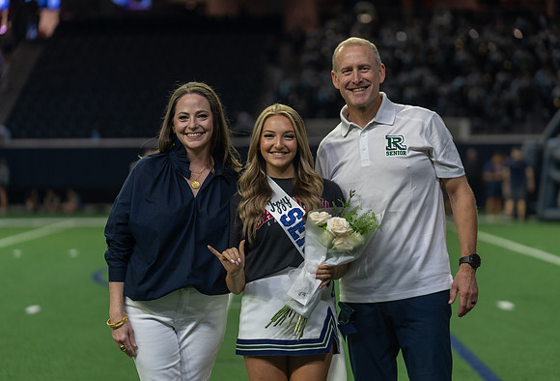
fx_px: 1906
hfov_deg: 16.7
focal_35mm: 122
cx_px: 292
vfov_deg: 11.4
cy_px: 186
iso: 1000
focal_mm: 113
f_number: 2.8
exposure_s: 1/320
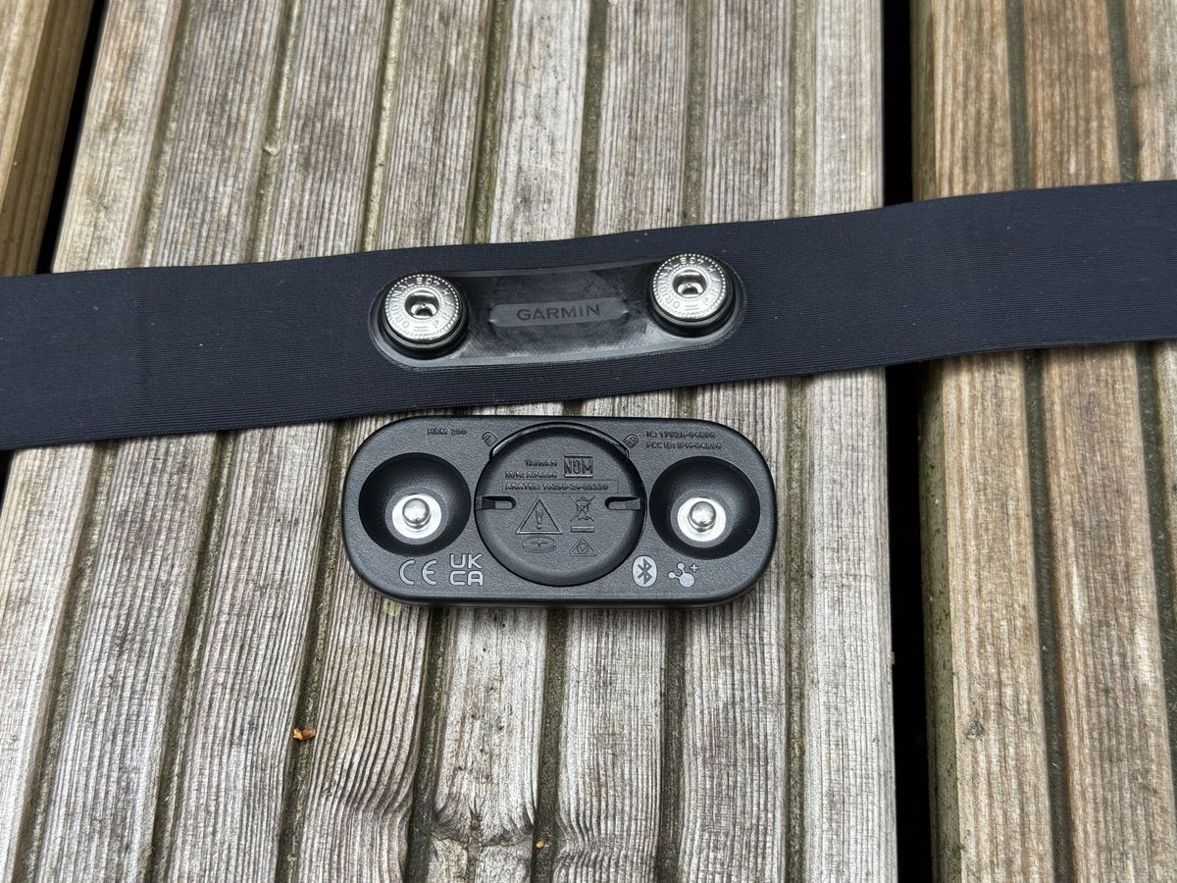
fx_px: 1632
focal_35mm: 48
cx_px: 588
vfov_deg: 30.3
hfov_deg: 39.7
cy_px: 442
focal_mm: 6.76
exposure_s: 1/261
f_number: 1.78
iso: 64
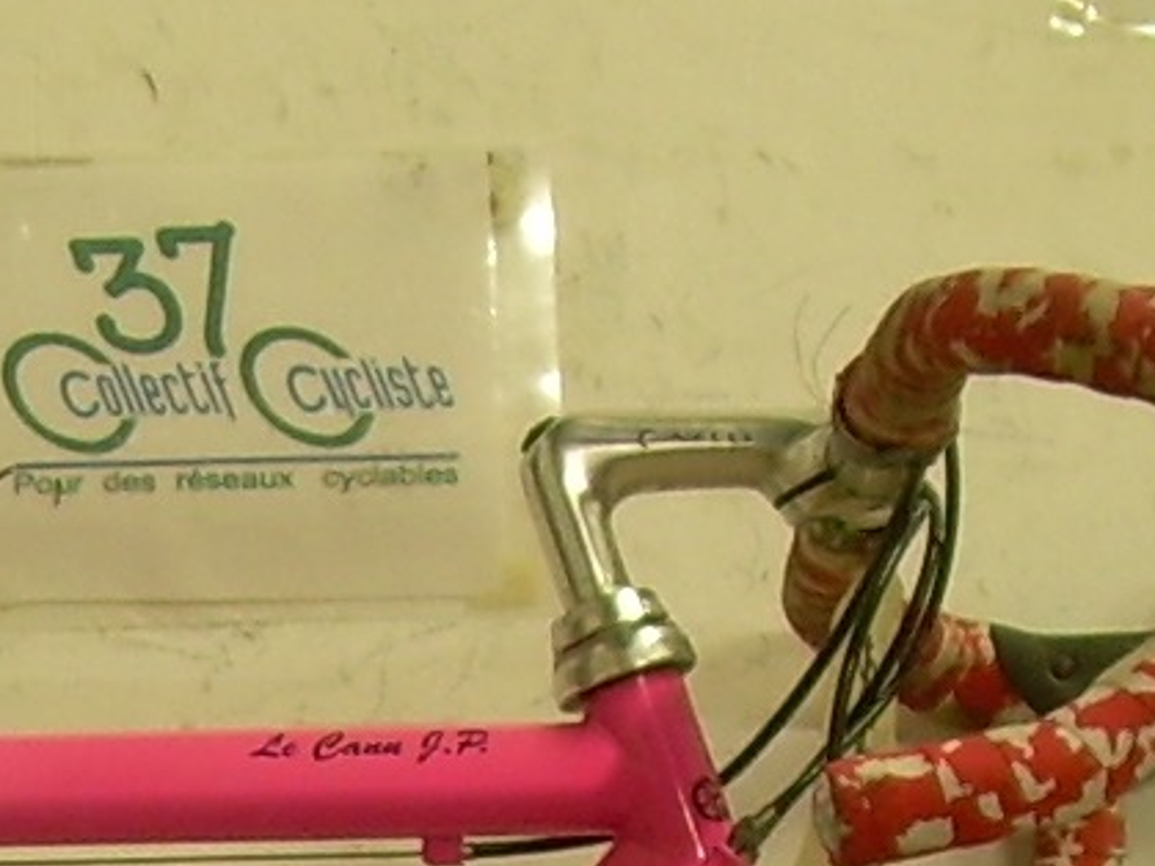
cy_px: 1464
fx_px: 6871
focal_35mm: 206
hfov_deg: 9.5
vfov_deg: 7.1
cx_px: -270
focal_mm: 6.3
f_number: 2.8
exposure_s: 1/3.7
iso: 50
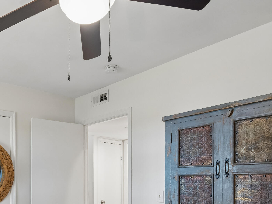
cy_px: 182
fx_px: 259
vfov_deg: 39.9
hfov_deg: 51.4
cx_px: 49
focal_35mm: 33
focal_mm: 16
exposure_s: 1/4
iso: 400
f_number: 8
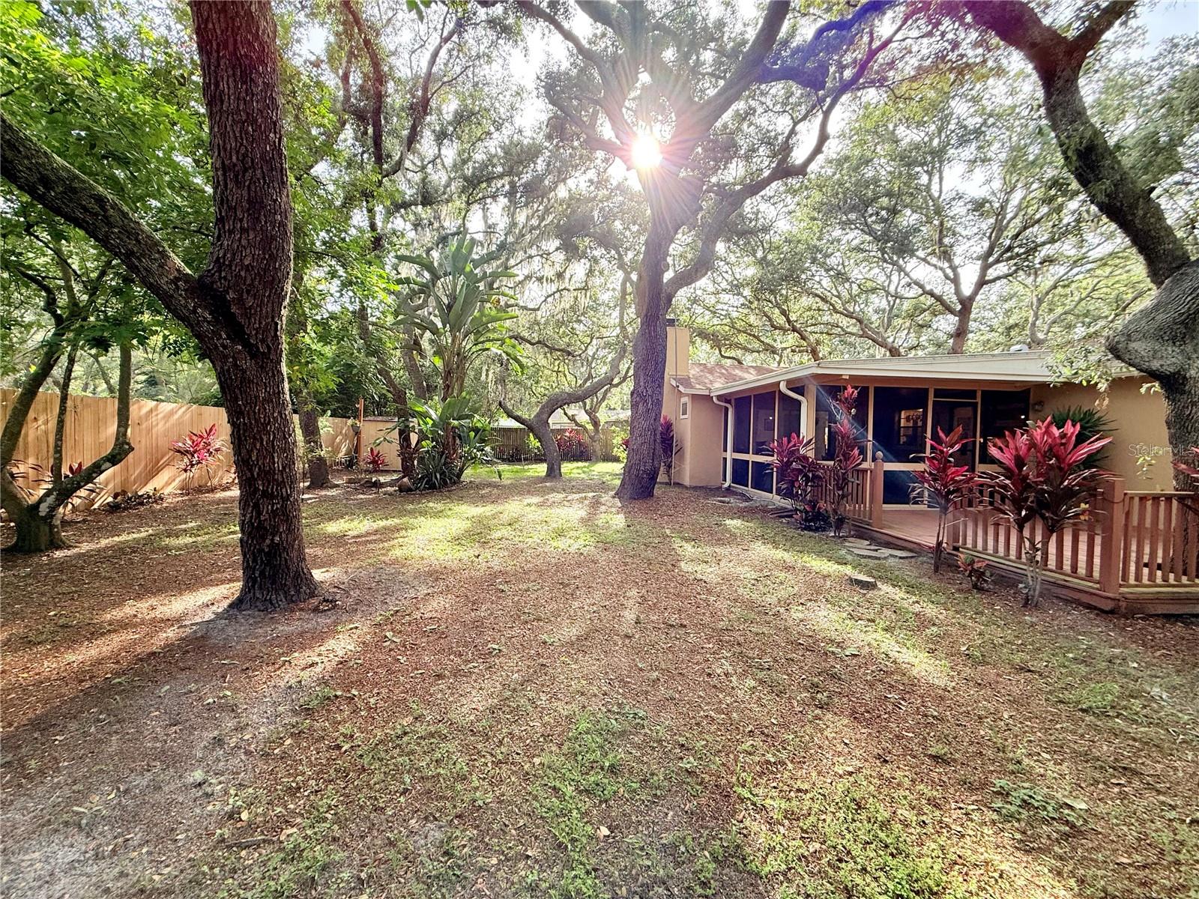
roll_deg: -1.4
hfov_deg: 102.1
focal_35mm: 14
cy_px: 450
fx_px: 485
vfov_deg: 85.7
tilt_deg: -0.4
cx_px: 600
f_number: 2.2
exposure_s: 1/201
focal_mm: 2.22
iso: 64
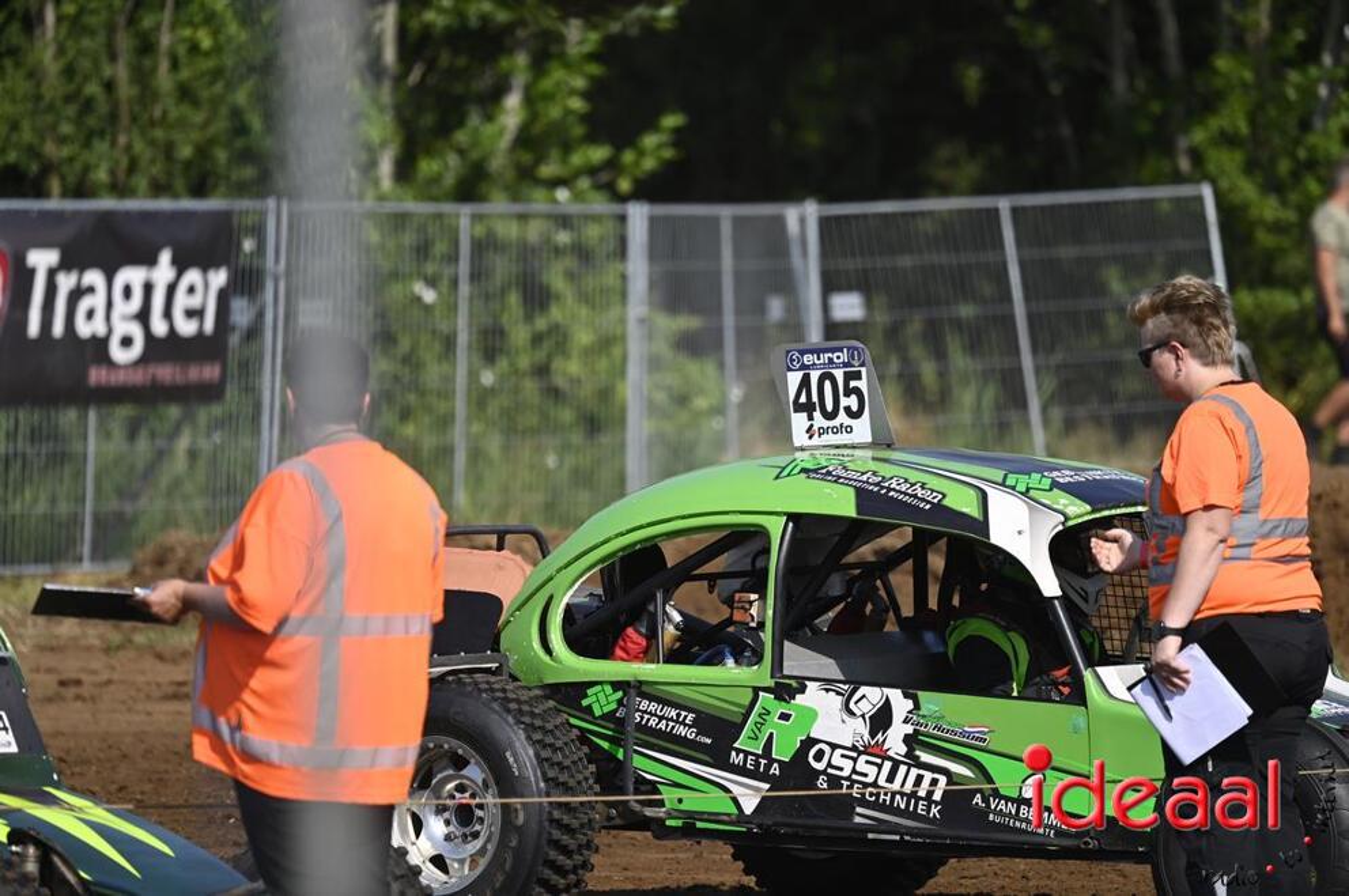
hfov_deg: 5.2
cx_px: 674
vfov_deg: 3.4
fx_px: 14971
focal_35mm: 400
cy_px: 448
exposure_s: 1/2500
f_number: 6.3
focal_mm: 400
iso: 400
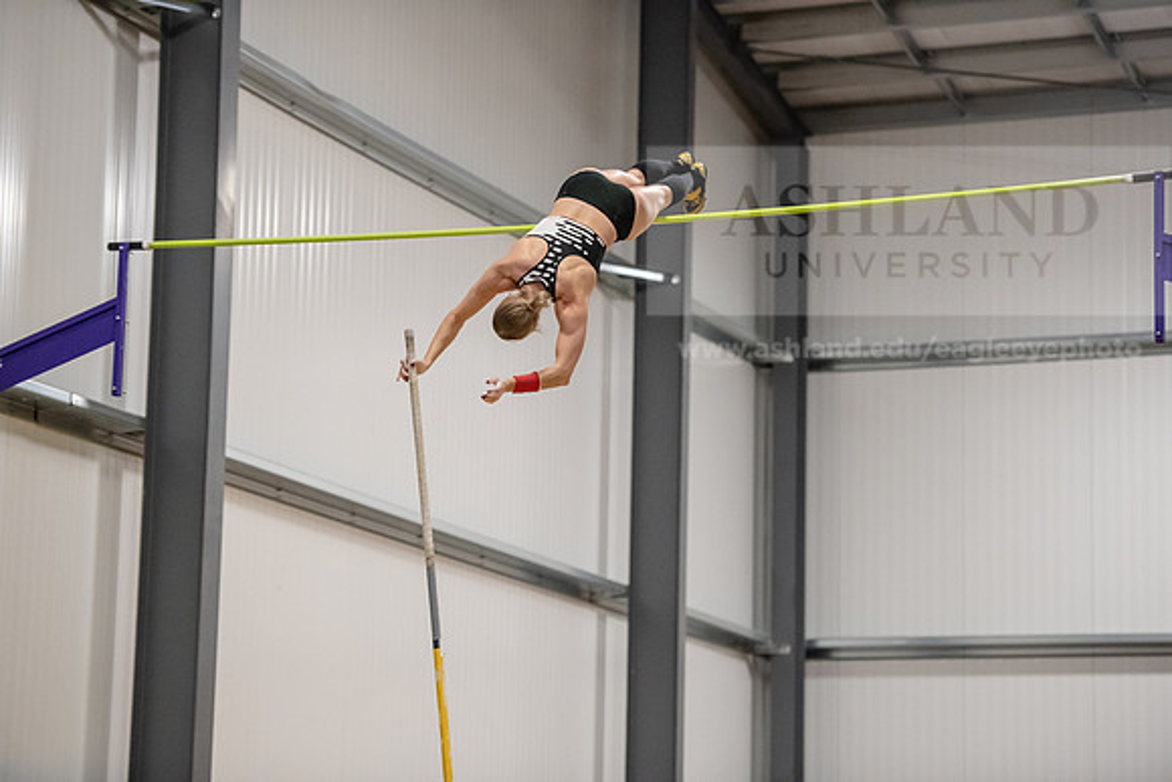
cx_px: 586
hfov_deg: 17.1
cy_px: 391
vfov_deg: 11.4
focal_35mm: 120
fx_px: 3907
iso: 6400
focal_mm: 120
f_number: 2.8
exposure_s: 1/800
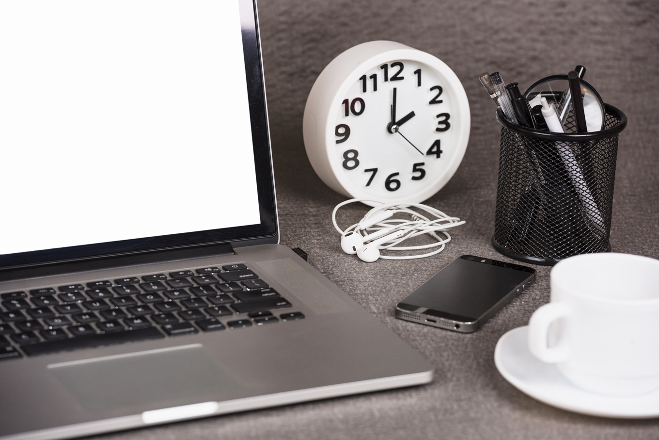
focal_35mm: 200
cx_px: 330
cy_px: 220
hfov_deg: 10.3
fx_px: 3661
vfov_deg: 6.9
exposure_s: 1/60
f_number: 6.3
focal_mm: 200
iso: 250
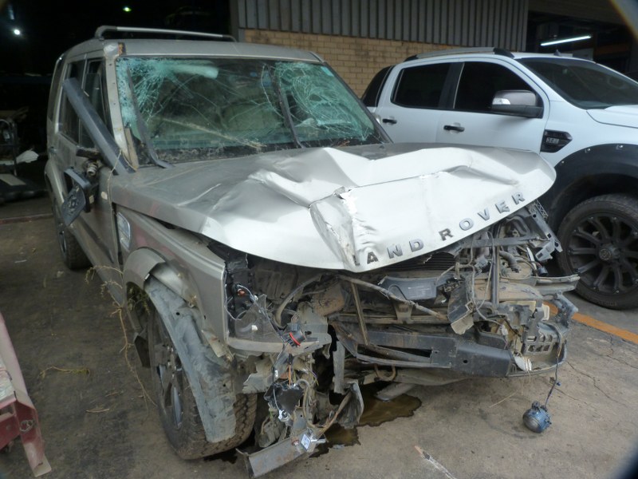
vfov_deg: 54.9
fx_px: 461
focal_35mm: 25
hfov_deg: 69.4
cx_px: 319
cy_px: 240
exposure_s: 1/100
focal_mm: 4.5
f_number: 3.6
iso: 125
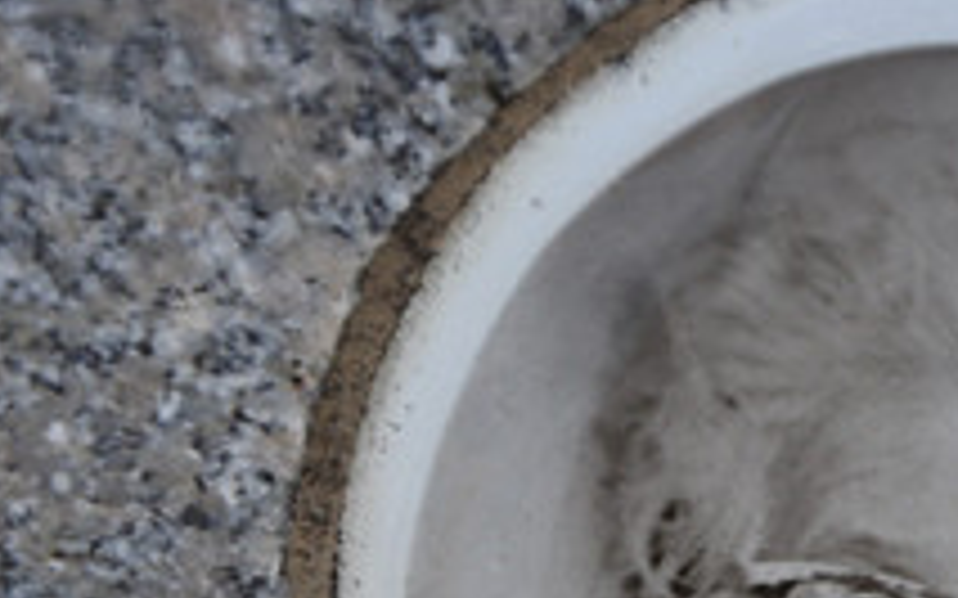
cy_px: 753
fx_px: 11417
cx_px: 1030
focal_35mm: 437
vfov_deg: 3.0
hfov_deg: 4.8
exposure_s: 1/125
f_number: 5.6
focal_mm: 105
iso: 320
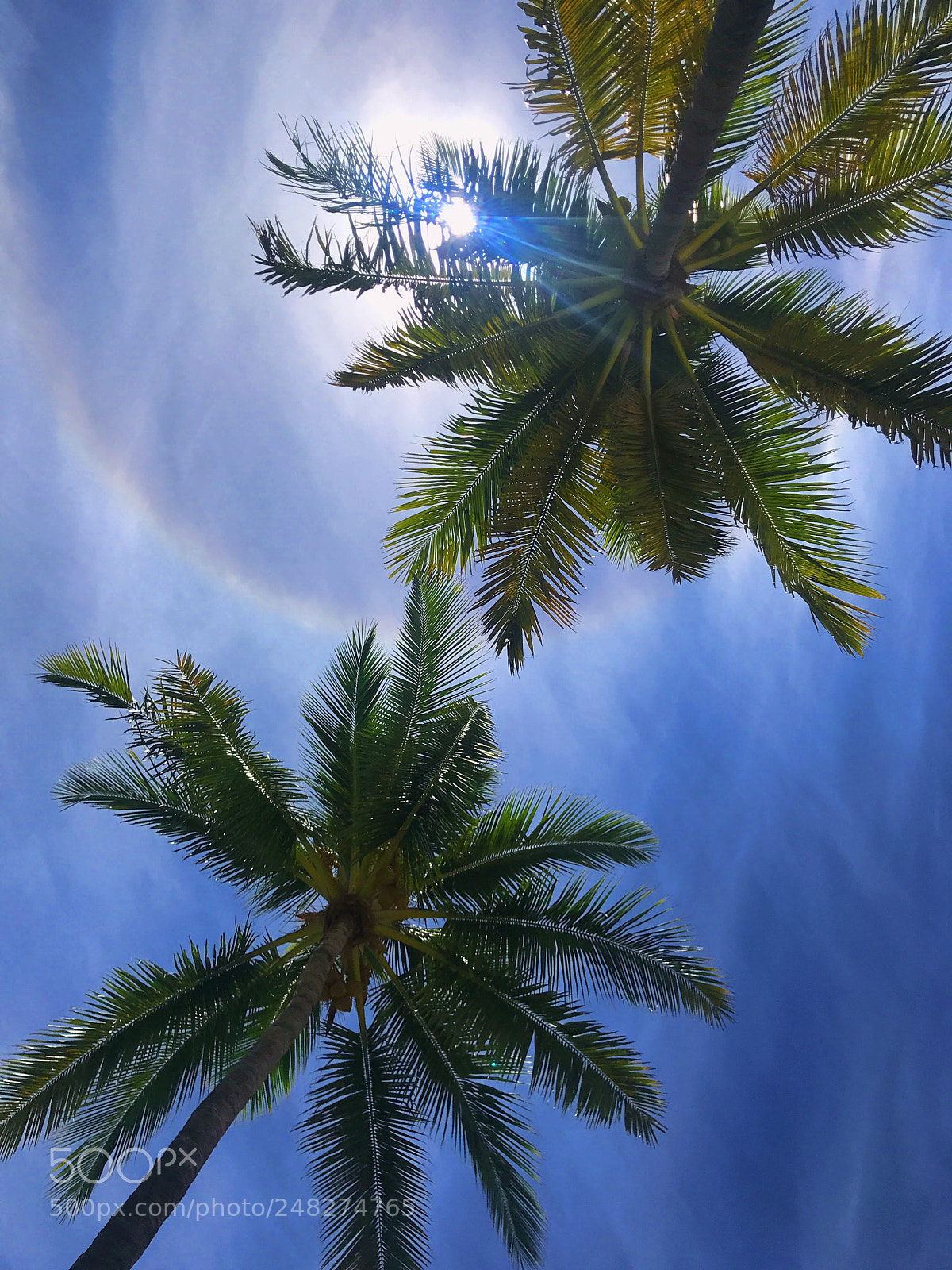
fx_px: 1027
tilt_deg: +84.4
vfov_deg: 63.4
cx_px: 476
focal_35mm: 28
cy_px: 635
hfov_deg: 49.7
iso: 25
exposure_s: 1/6849
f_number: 1.8
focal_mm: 3.99
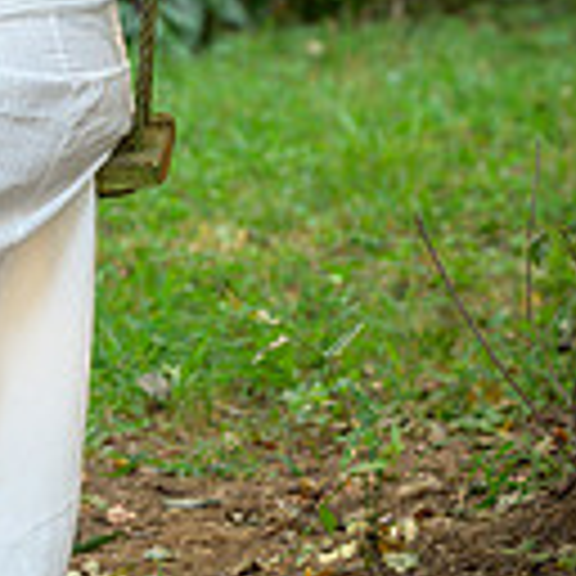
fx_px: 5892
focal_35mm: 313
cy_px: 14
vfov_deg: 5.6
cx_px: -54
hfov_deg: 5.6
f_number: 4
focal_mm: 105
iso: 1100
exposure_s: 1/125
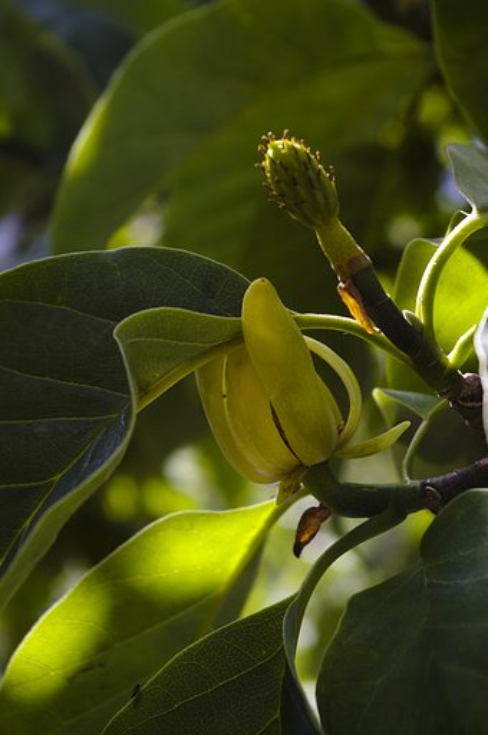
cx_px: 244
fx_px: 1682
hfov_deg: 16.5
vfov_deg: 24.6
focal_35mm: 82
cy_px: 368
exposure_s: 1/125
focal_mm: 55
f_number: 8
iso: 200
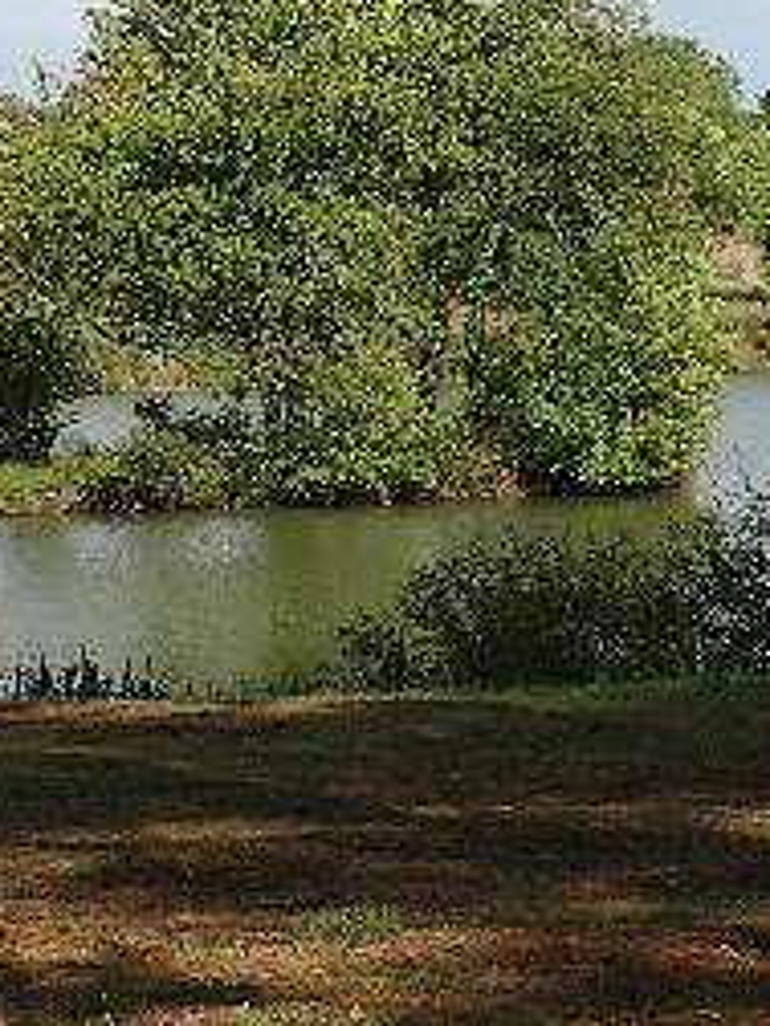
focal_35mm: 159
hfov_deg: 9.2
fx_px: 4716
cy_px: -375
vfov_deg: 12.0
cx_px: -171
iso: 200
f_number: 4.5
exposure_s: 1/1300
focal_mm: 25
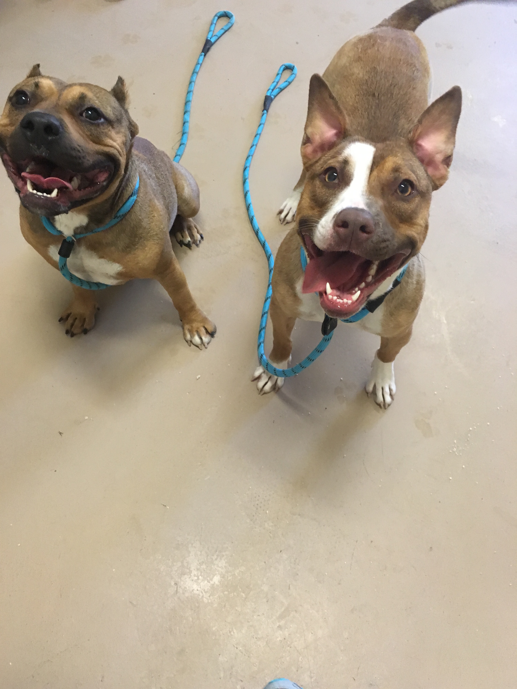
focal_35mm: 29
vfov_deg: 61.7
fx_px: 577
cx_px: 258
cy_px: 344
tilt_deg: -59.8
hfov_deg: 48.2
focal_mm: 4.15
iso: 200
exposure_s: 1/30
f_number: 2.2
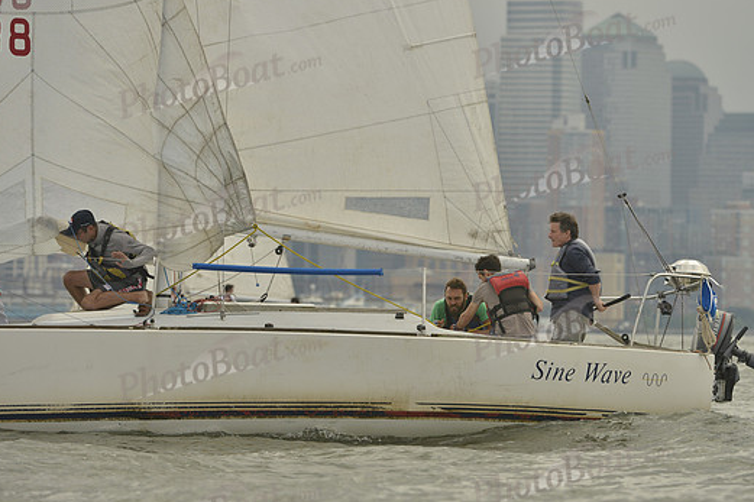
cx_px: 398
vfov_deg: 4.4
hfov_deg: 6.6
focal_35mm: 312
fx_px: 6532
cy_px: 270
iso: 400
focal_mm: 280
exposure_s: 1/1250
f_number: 8
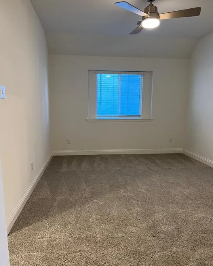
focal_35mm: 29
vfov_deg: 60.2
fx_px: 228
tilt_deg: -11.3
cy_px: 152
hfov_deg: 50.0
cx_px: 112
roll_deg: -1.0
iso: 125
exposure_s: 1/60
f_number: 1.5
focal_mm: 5.7
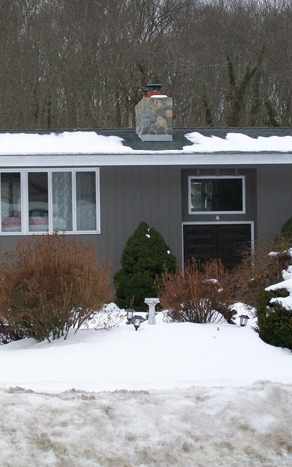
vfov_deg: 20.8
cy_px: 232
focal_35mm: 100
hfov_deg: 13.1
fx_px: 1273
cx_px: 146
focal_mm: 11.6
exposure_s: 1/125
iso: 64
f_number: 3.8
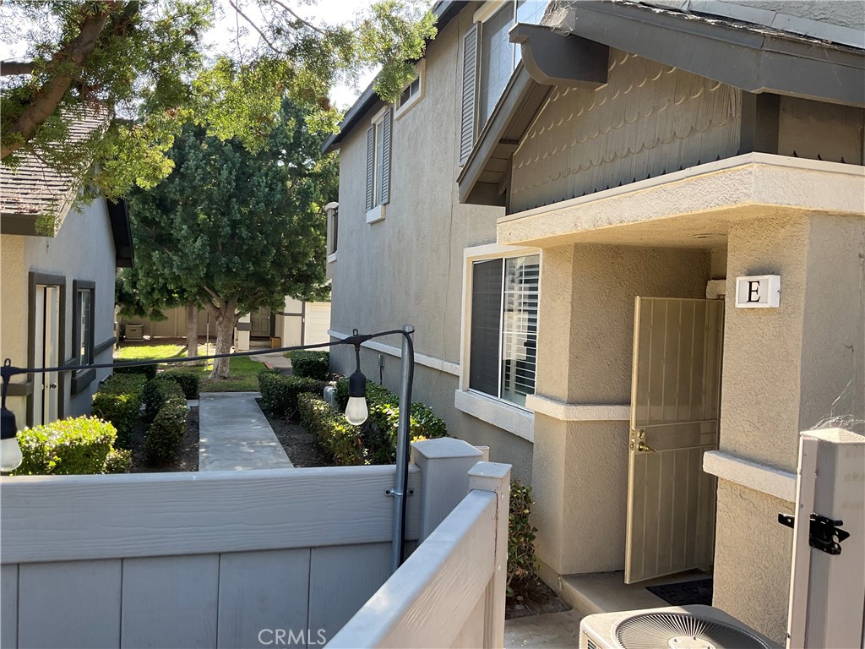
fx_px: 725
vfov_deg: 48.2
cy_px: 324
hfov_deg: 61.7
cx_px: 432
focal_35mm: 29
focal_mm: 3
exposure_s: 1/176
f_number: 1.8
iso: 16
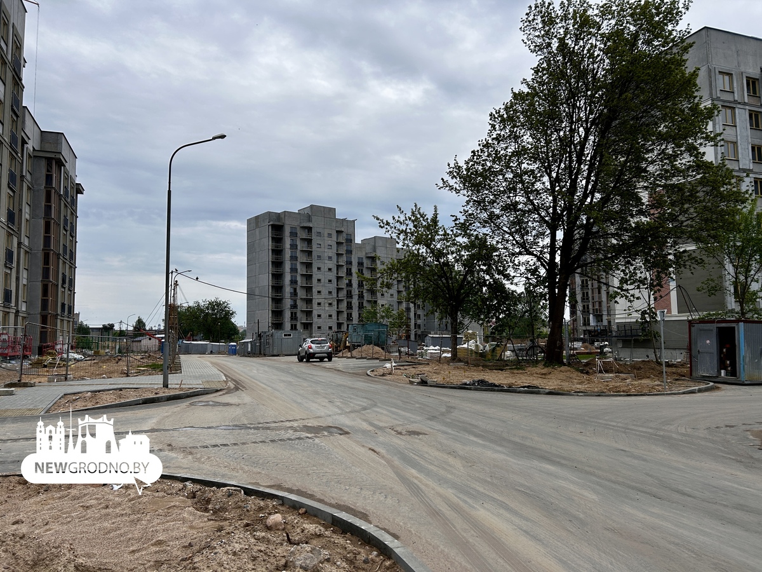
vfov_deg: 53.1
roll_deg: +0.7
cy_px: 286
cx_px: 381
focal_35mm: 26
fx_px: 572
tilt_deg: +5.0
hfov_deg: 67.3
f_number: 1.5
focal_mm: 5.7
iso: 50
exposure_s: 1/3968
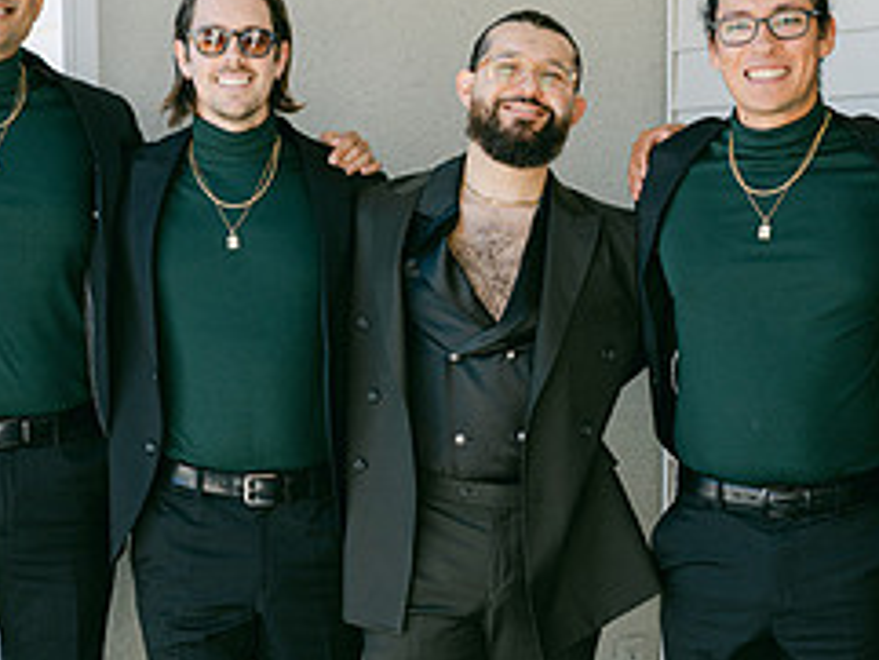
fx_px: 2058
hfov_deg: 24.1
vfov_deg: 18.1
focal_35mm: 81
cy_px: 472
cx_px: 434
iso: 80
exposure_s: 1/320
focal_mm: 35
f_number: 4
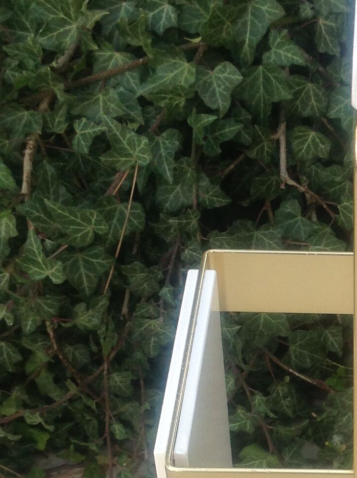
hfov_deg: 15.5
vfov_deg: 20.8
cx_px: 382
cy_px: 403
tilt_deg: -44.7
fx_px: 1281
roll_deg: -1.1
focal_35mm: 93
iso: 64
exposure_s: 1/100
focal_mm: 4.28
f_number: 2.4
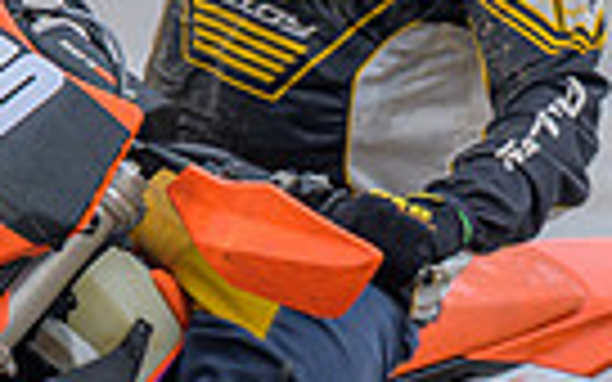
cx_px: -160
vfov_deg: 1.7
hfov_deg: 2.7
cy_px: 360
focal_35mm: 779
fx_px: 12993
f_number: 4
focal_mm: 92
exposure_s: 1/200
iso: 72
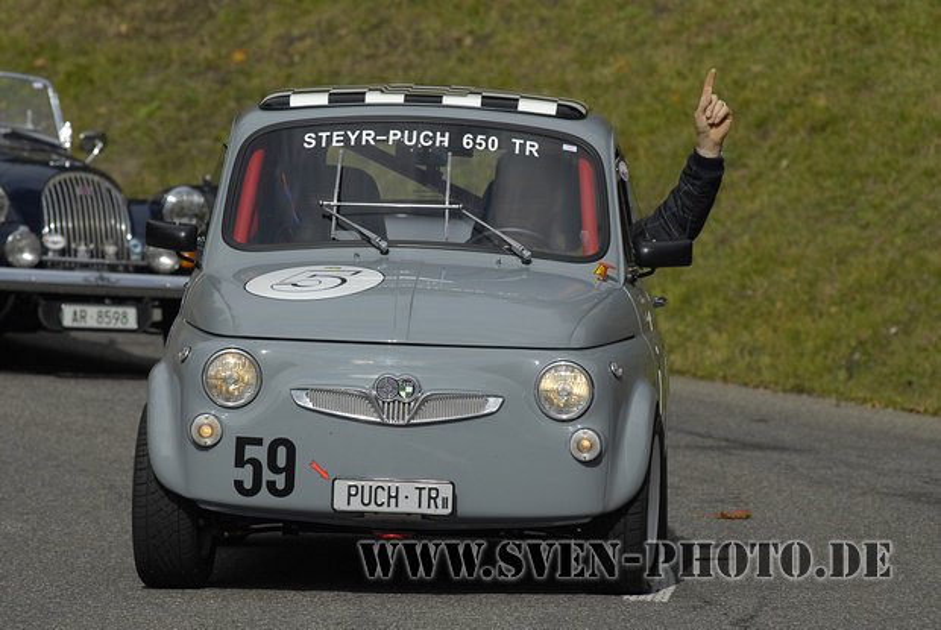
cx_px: 470
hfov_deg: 6.9
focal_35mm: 300
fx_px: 7851
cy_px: 315
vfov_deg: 4.6
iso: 250
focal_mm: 200
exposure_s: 1/2000
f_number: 7.1
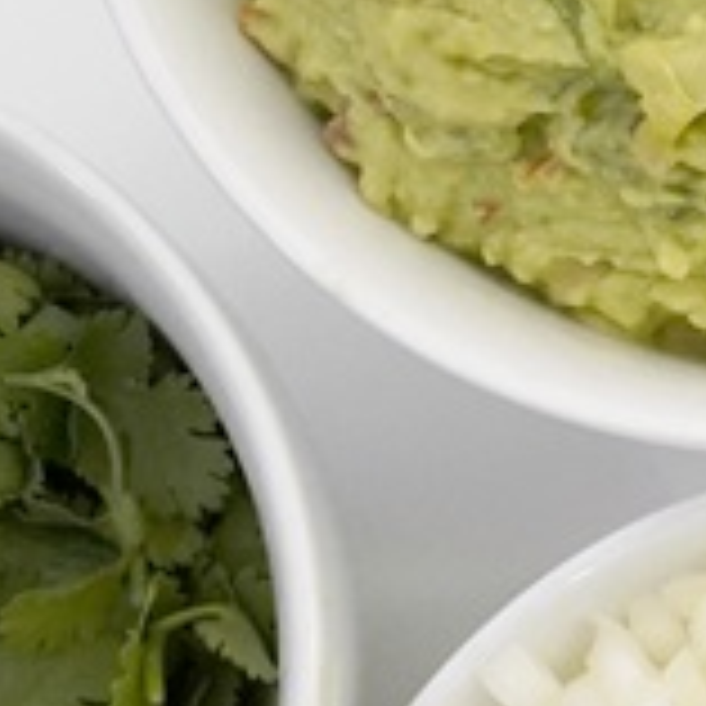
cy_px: 1025
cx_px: 2001
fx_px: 4800
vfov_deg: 8.3
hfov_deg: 7.5
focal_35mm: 208
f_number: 8
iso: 3200
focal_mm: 32
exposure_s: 1/160
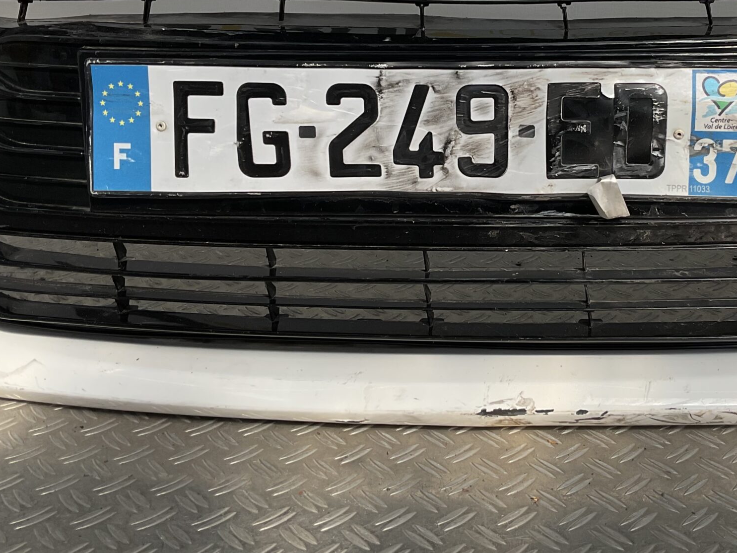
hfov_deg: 37.6
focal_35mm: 50
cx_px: 511
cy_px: 139
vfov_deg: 28.7
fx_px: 1065
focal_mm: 3
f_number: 1.8
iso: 16
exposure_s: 1/728
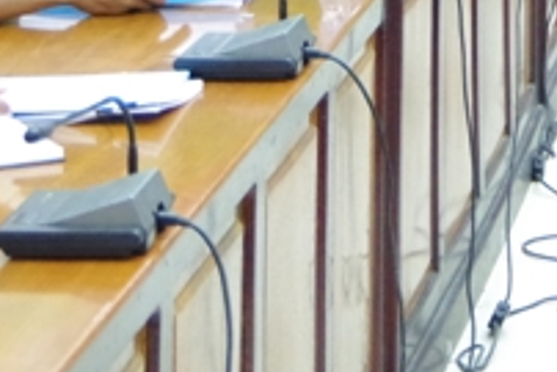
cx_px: 877
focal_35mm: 184
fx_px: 2848
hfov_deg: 10.7
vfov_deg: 7.2
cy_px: -332
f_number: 4.5
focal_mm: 31
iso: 3200
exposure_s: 1/40
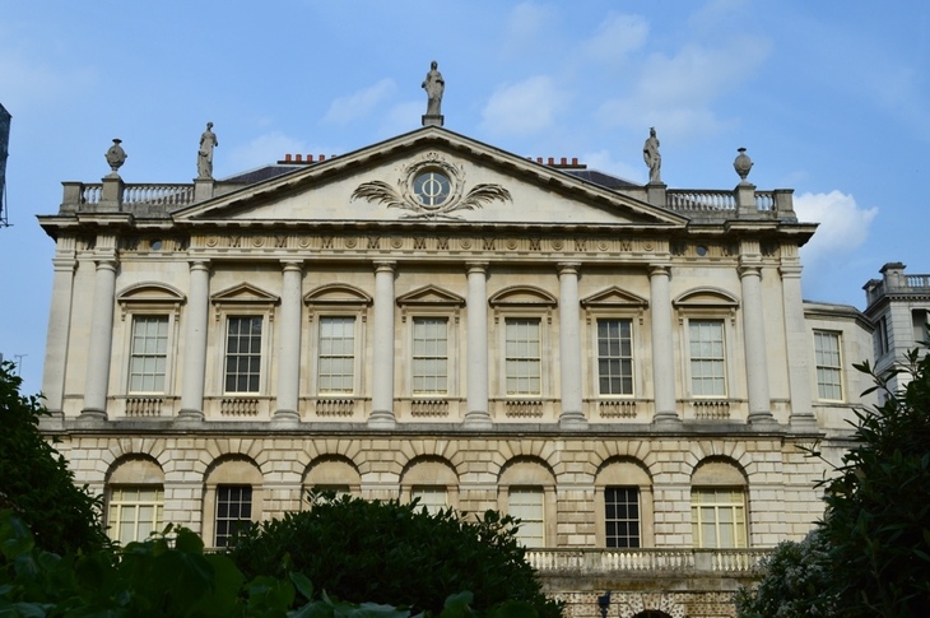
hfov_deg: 45.0
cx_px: 465
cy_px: 309
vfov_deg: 30.8
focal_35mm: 44
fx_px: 1122
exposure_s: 1/500
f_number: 11
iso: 220
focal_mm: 29
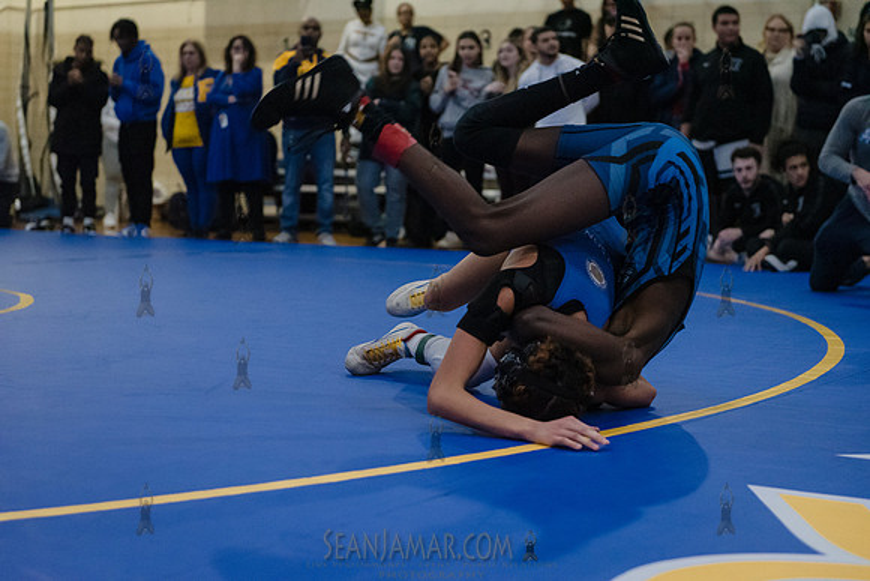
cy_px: 290
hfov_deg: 30.5
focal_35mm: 66
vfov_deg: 20.6
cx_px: 435
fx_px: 1595
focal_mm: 66
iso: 8000
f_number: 3.2
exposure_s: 1/400
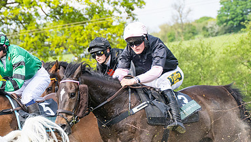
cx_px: 141
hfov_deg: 7.6
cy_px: 121
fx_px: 1878
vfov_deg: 4.3
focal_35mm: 282
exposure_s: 1/1600
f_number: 4
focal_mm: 98
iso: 400
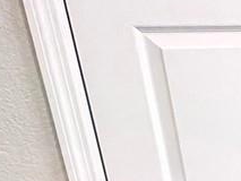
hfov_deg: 14.3
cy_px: 326
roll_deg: -0.4
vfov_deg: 12.8
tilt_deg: -25.6
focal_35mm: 105
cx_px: 532
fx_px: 731
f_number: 2.2
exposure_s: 1/120
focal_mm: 2.22
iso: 100
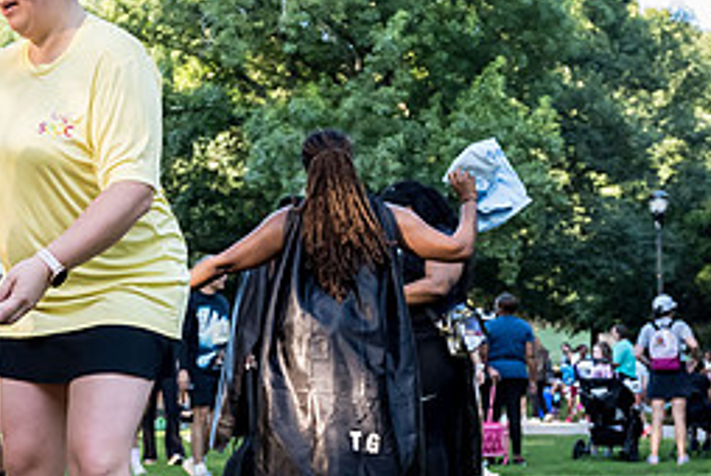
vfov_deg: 19.7
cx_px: 121
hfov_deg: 28.5
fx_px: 1364
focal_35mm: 69
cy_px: 321
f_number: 4.5
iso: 1600
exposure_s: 1/500
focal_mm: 25
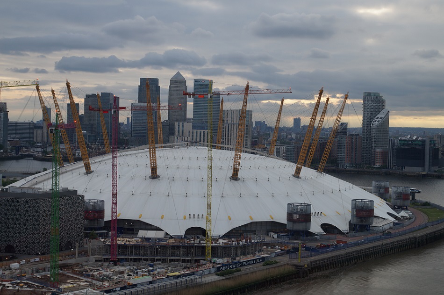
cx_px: 222
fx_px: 647
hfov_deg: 37.9
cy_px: 148
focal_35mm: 52
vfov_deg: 25.7
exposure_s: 1/125
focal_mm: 35
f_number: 5.6
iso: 100
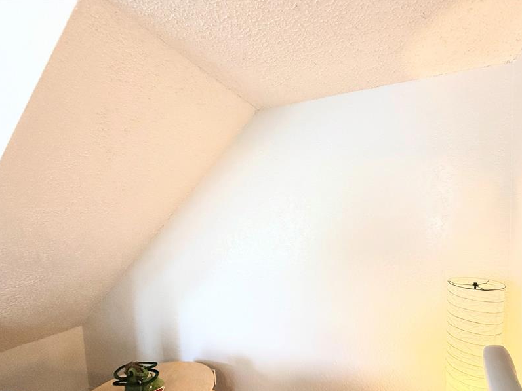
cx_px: 321
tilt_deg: -4.3
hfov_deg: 86.3
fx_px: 271
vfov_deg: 70.2
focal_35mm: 18
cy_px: 250
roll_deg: +2.0
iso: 400
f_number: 2.2
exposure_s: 1/120
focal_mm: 2.22
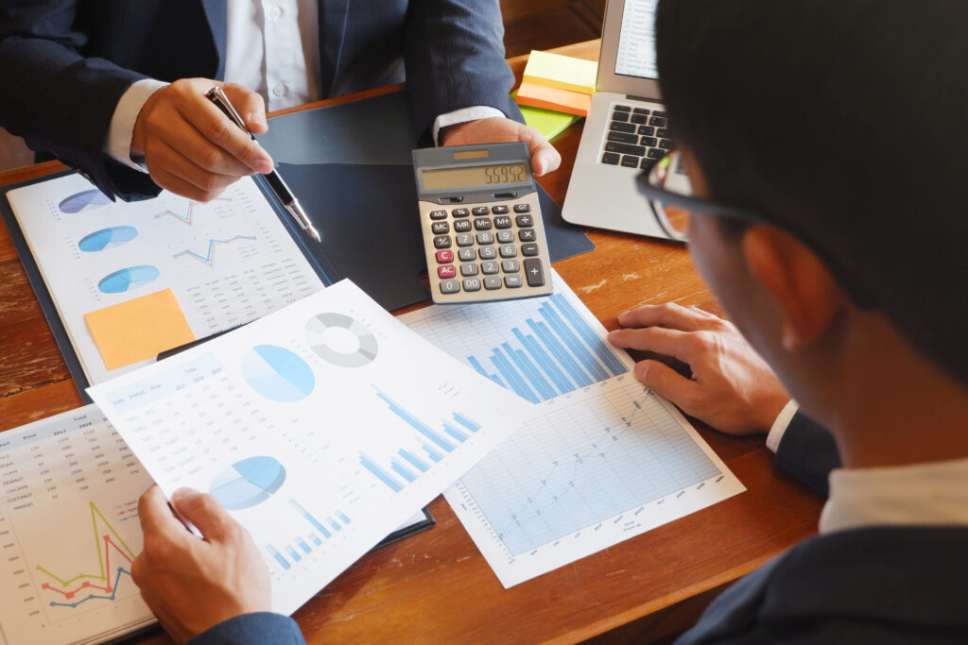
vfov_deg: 28.1
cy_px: 322
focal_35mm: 48
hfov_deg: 41.1
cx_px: 484
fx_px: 1291
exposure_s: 1/80
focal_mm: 32.3
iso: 800
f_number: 4.9
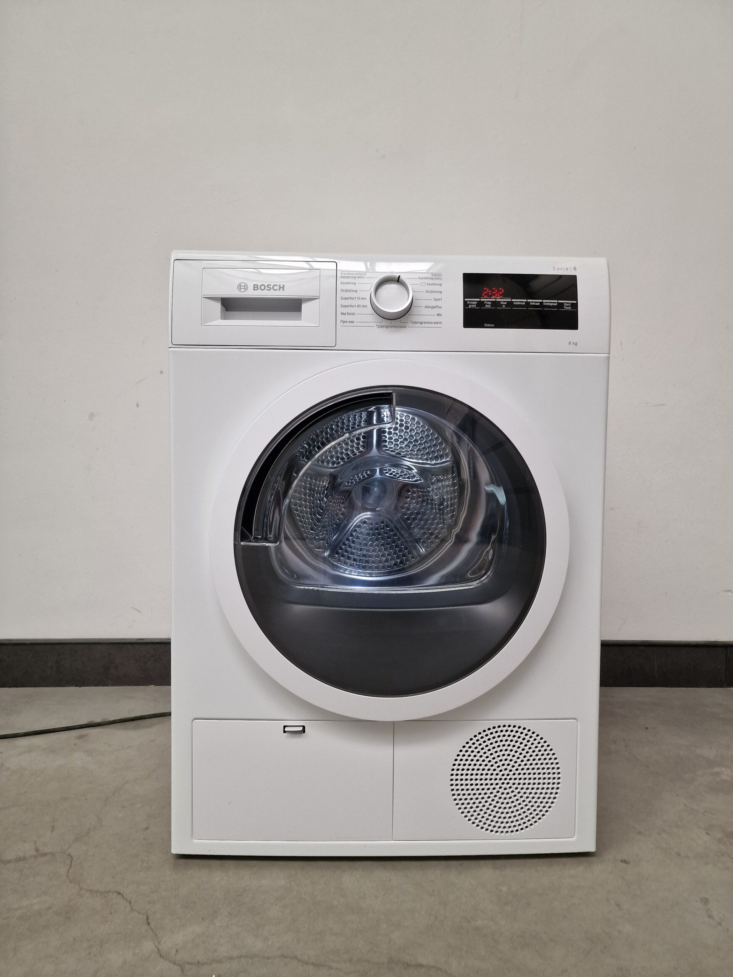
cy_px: 488
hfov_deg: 58.9
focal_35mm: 23
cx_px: 366
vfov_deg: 73.9
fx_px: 649
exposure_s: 1/100
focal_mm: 6.4
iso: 100
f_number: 1.8
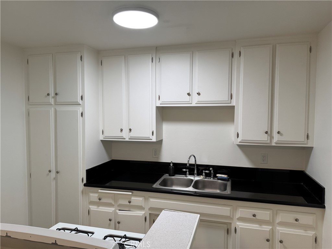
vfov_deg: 56.8
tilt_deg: -2.6
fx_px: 230
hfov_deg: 71.6
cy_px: 124
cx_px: 166
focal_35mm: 24
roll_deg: +0.2
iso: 160
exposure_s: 1/120
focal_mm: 6.76
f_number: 1.78
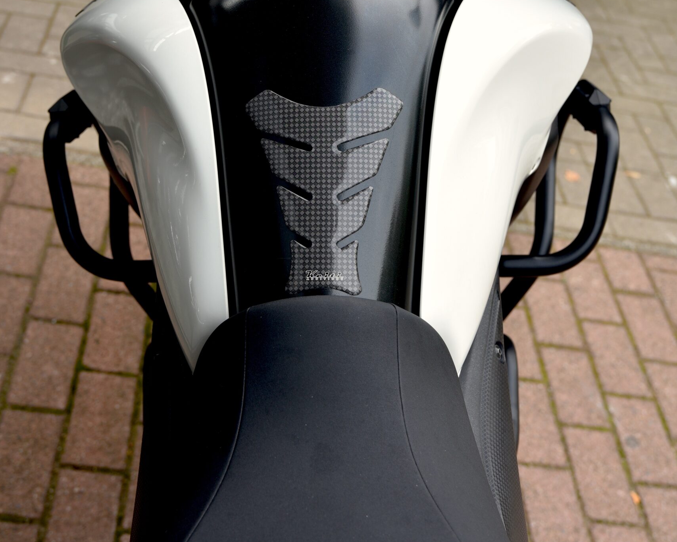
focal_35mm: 62
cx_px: 339
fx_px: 1242
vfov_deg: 24.4
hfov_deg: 30.5
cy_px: 147
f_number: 5.6
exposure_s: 1/125
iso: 200
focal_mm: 44
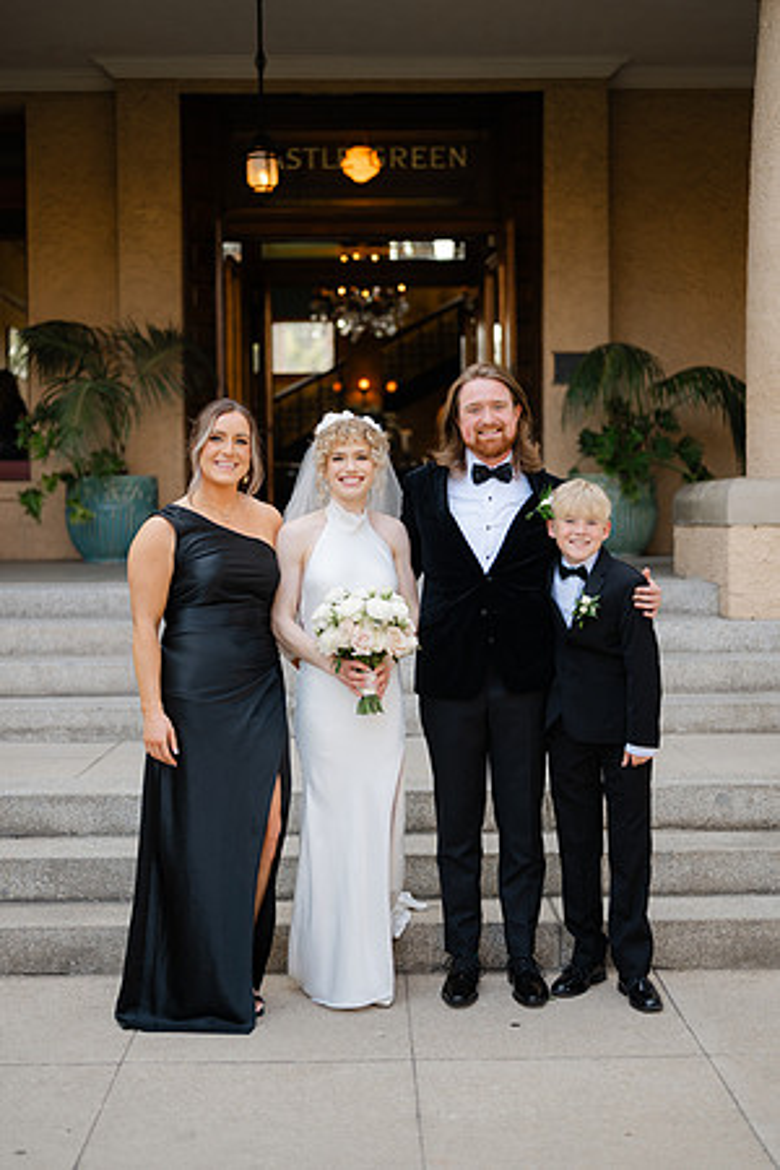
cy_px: 585
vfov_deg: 39.6
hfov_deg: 27.0
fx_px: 1625
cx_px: 390
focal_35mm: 50
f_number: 2
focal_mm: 50
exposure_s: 1/250
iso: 64
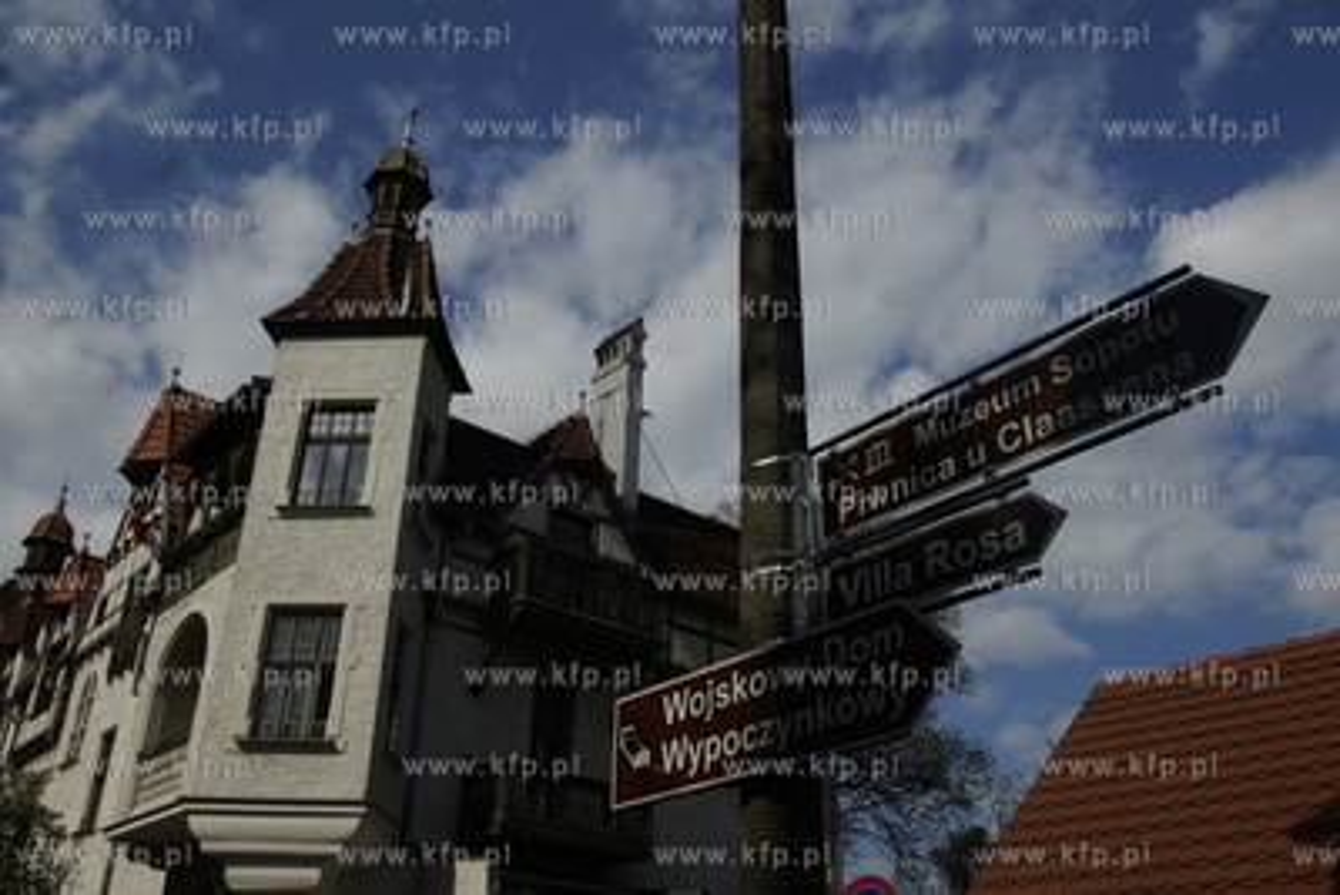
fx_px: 1117
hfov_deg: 61.9
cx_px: 670
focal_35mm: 30
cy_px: 448
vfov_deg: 43.6
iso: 200
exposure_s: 1/250
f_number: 11
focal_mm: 20
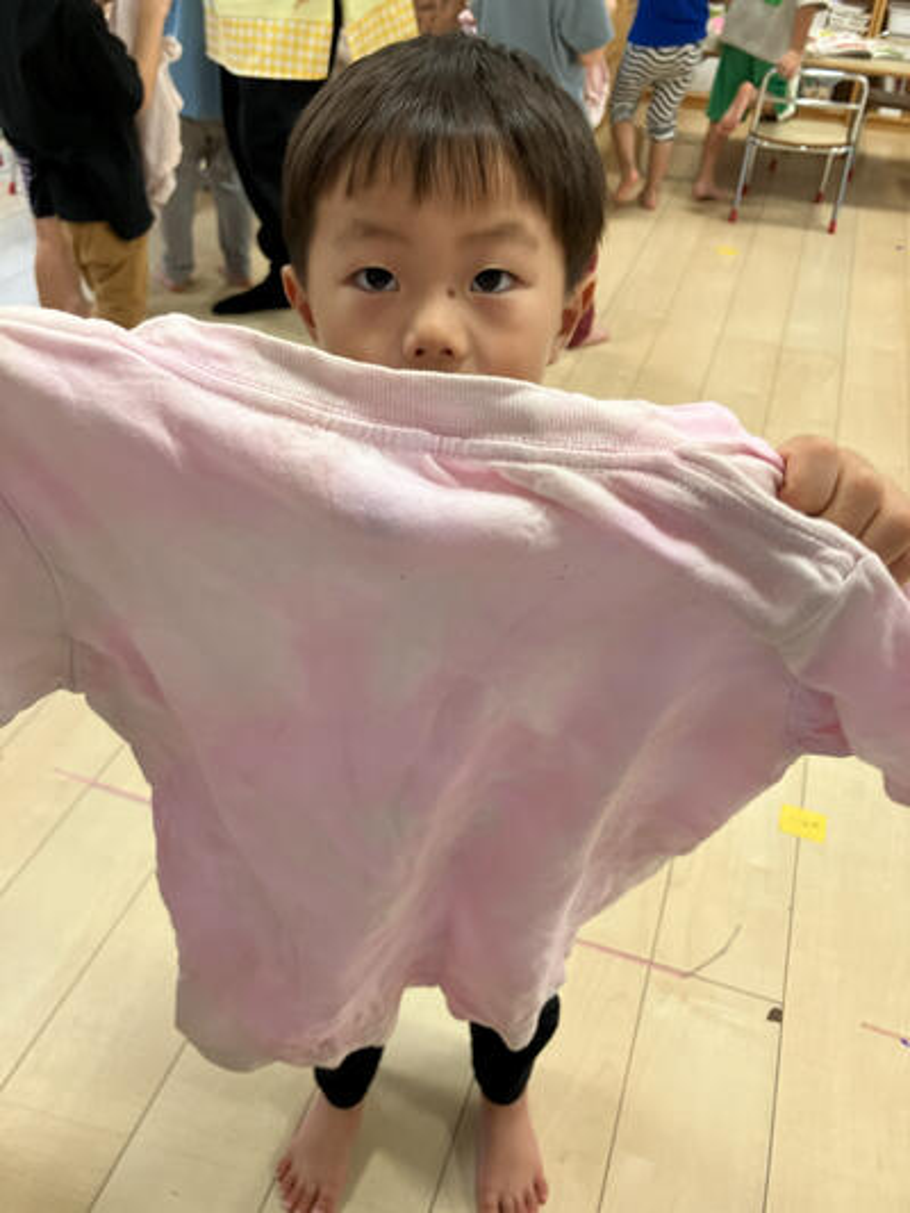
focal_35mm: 28
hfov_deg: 49.8
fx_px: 981
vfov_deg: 63.4
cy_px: 606
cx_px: 455
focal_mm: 3.99
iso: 80
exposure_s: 1/121
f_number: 1.8
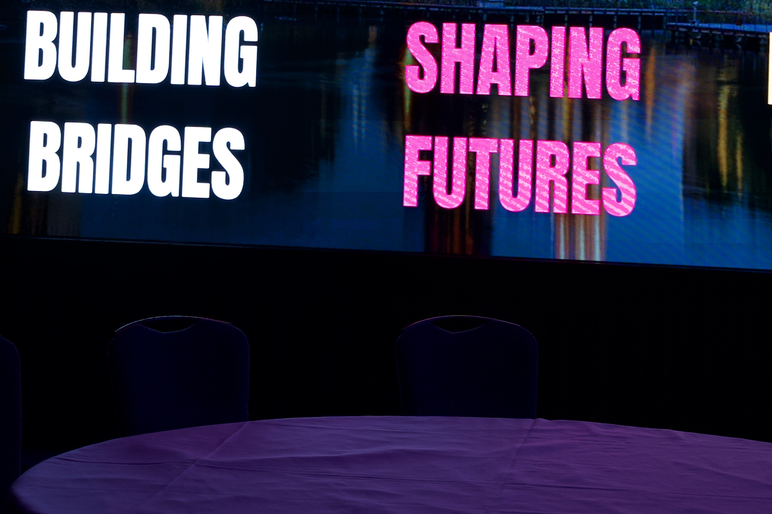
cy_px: -131
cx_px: 439
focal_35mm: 113
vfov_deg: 11.9
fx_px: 2415
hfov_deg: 18.2
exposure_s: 1/50
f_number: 2.8
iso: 400
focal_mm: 38.9
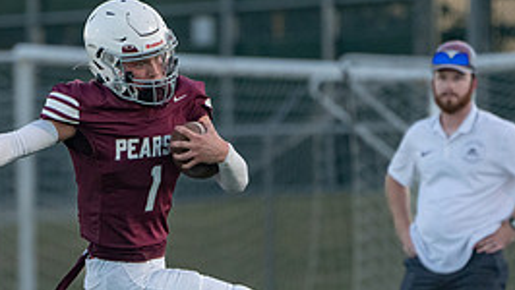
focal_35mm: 1199
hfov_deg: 1.8
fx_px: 16383
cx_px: 89
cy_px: 257
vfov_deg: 1.0
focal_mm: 400
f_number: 5.6
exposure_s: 1/1250
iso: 1600
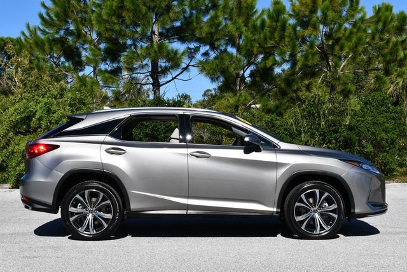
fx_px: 679
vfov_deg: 22.7
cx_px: 204
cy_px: 136
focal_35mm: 60
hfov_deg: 33.4
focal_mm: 30
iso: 100
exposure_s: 1/320
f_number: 9
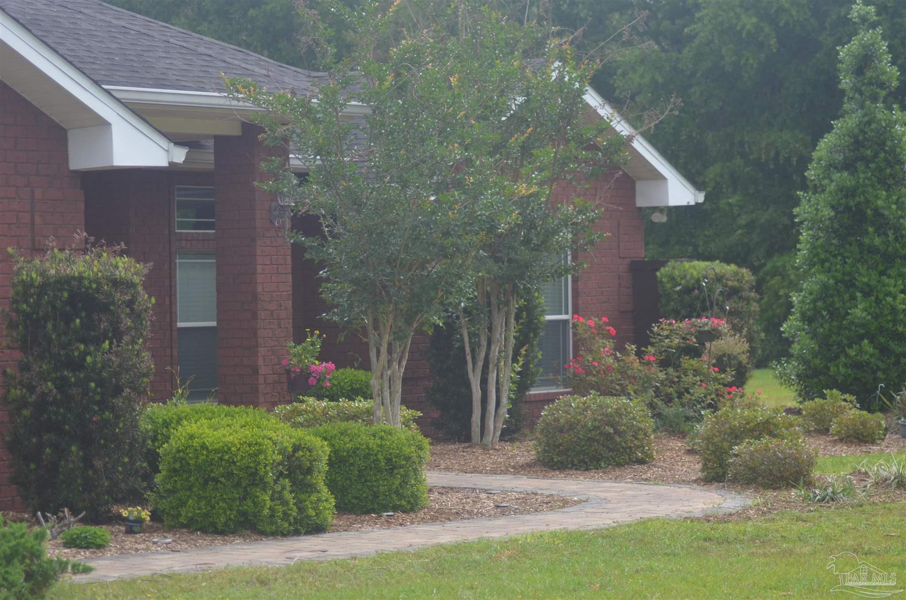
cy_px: 300
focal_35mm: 105
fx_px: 2637
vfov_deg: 13.0
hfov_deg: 19.5
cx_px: 453
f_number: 4
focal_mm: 70
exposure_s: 1/500
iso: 220
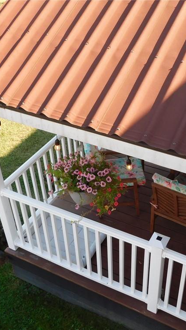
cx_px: 106
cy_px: 166
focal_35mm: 44
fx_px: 386
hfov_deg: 27.1
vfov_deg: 46.4
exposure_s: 1/250
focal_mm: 5.3
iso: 125
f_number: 3.2
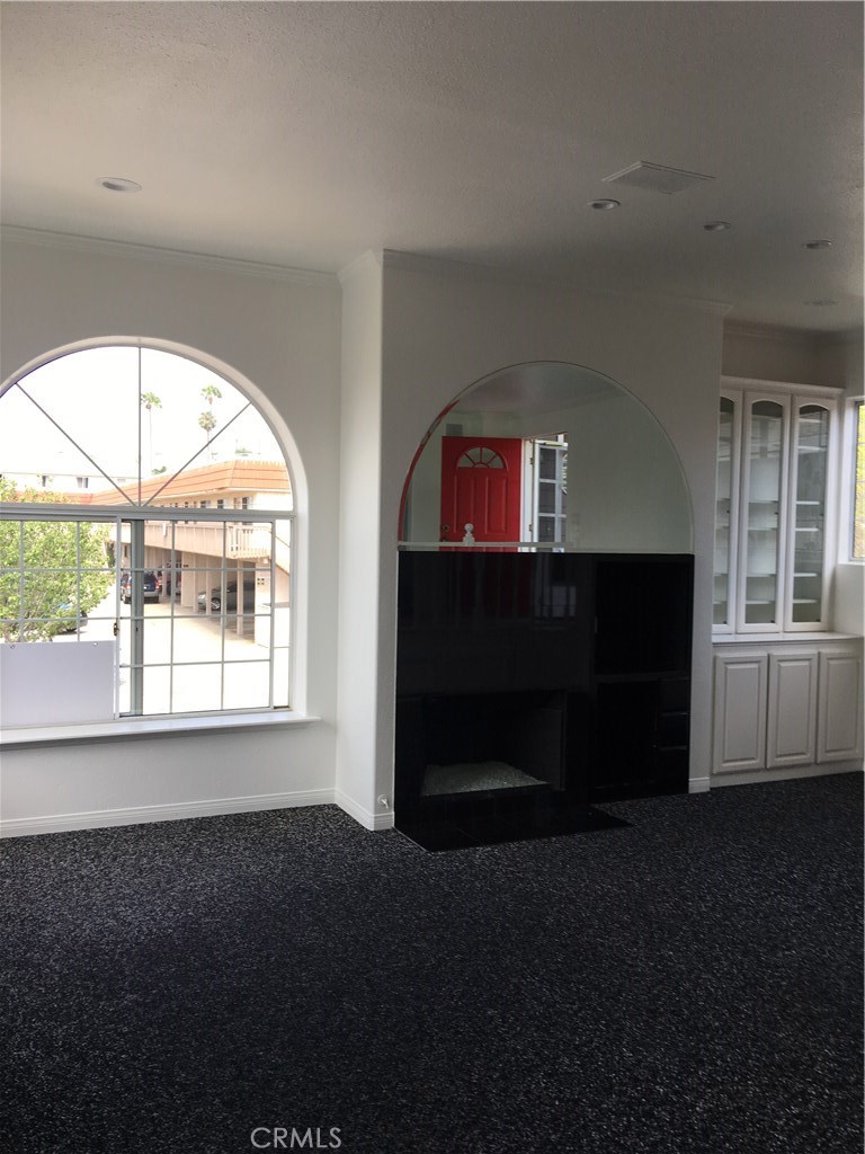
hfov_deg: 48.2
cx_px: 432
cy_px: 577
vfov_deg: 61.7
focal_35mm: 29
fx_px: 966
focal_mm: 4.15
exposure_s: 1/170
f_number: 2.2
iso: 25
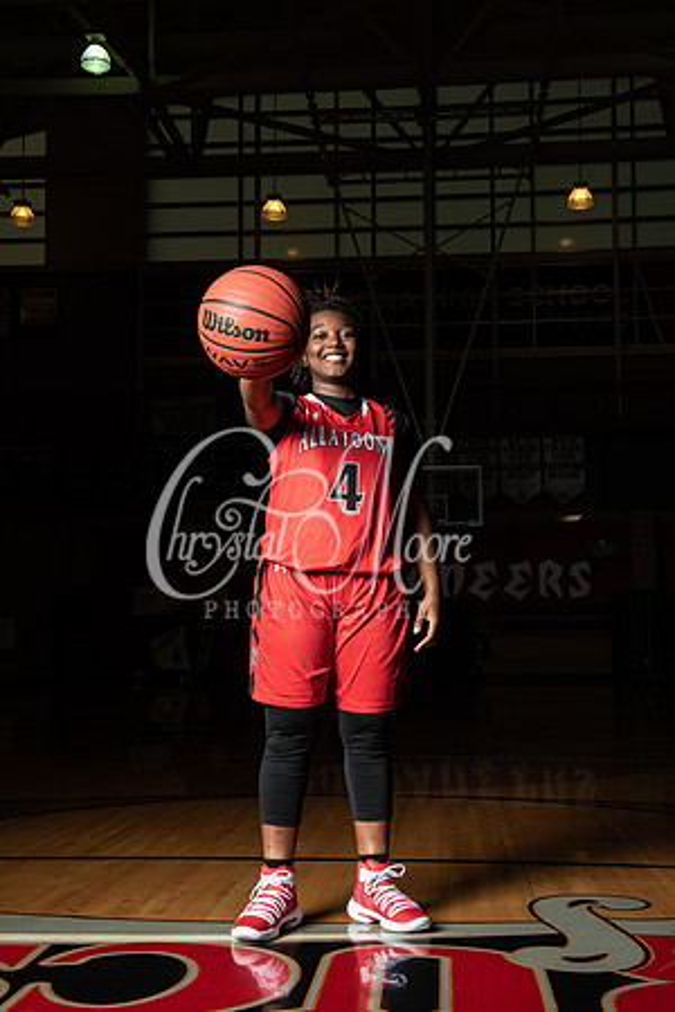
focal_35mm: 45
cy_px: 506
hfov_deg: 29.9
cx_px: 338
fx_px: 1266
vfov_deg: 43.6
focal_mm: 45
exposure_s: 1/200
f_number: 14
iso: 320
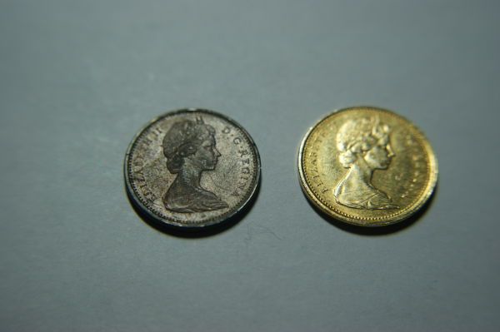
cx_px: 250
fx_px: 729
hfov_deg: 37.9
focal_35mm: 52
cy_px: 166
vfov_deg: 25.7
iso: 100
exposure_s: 1/60
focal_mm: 35
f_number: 4.5
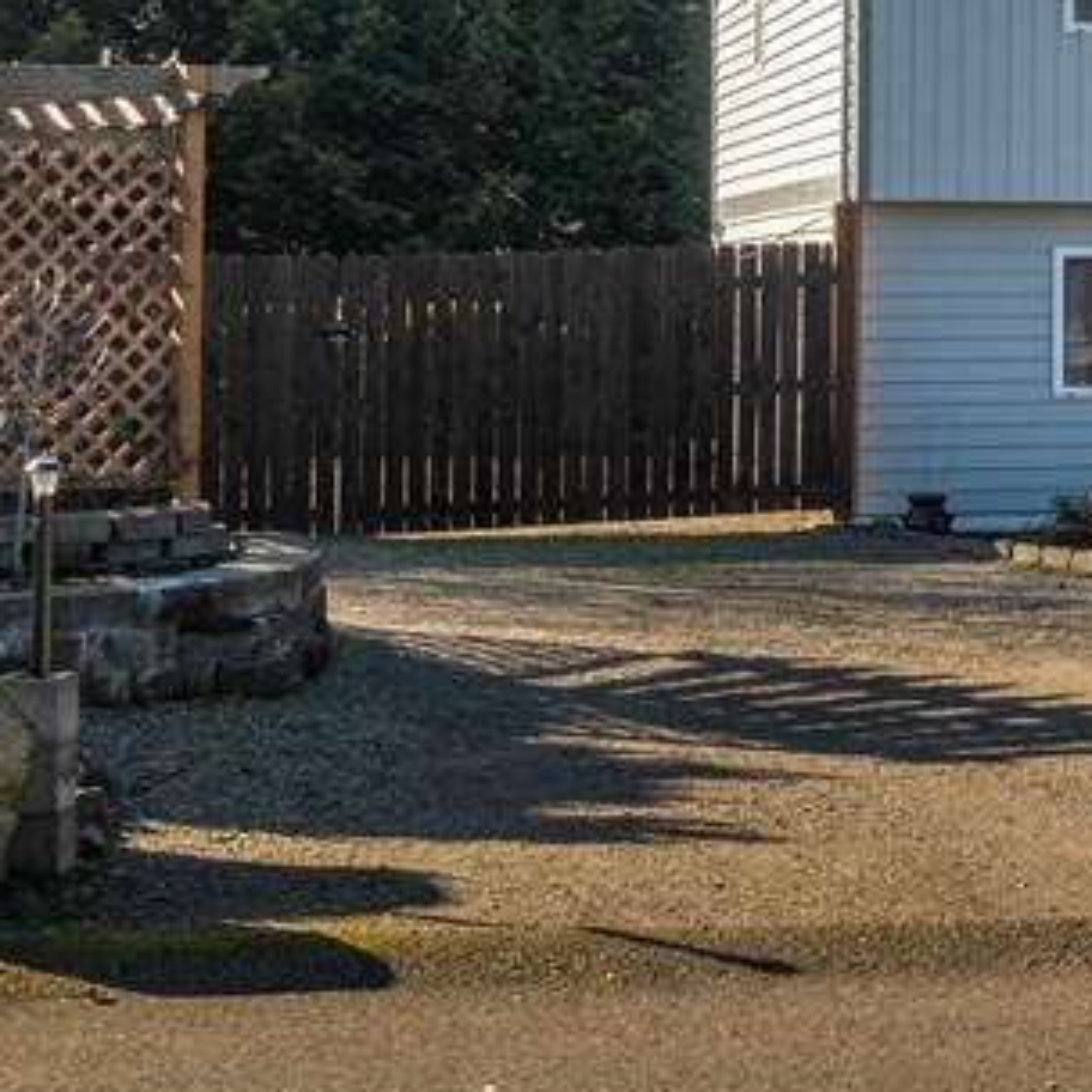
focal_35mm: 94
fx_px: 3355
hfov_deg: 17.1
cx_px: 1512
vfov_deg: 18.2
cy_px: 90
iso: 125
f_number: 9
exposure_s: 1/40
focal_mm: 31
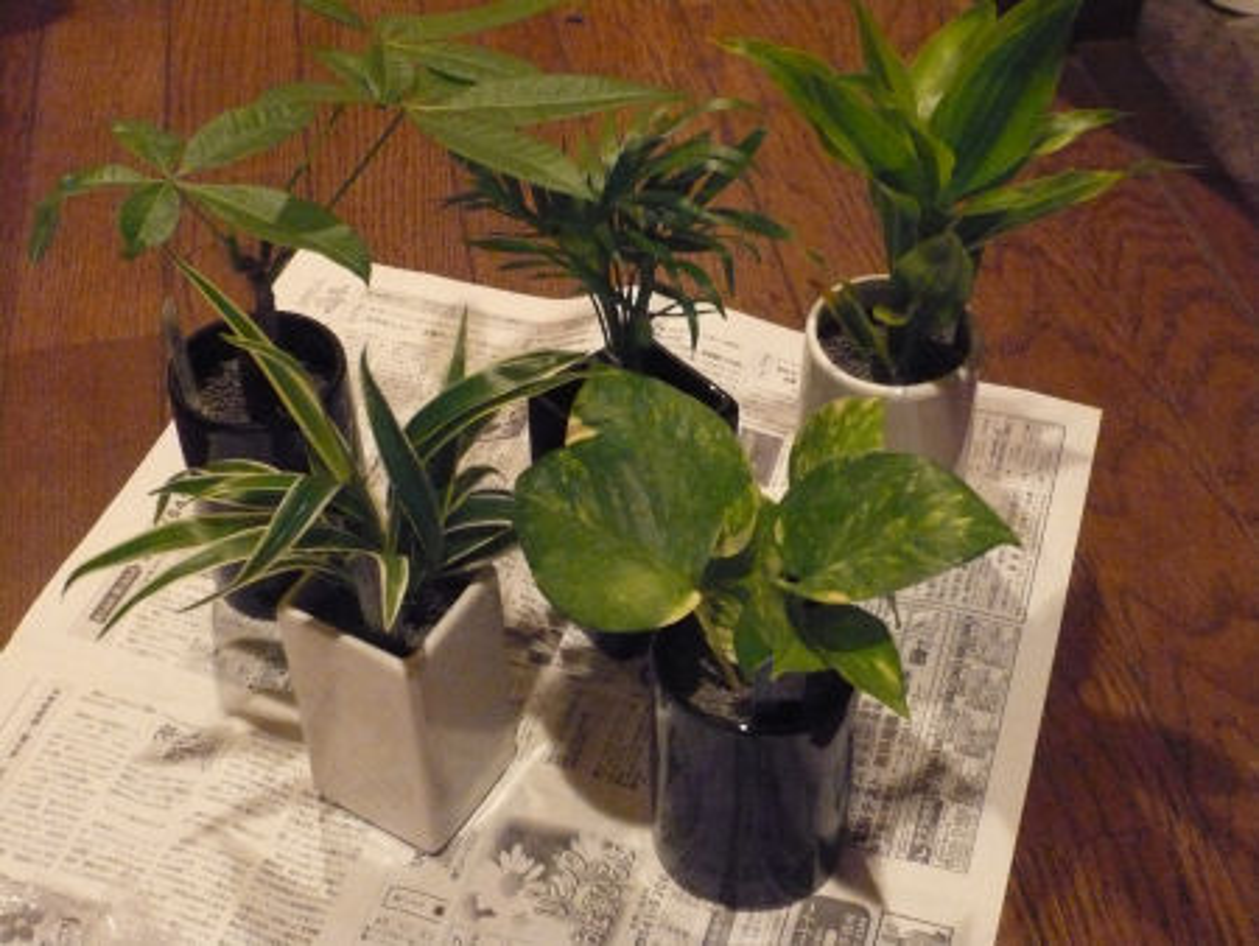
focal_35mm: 48
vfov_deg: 30.3
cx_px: 630
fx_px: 1747
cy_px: 473
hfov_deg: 39.6
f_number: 3.7
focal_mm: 7.9
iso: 800
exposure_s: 1/13
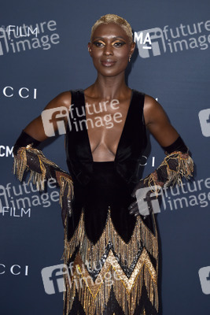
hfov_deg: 14.0
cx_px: 105
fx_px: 857
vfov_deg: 20.8
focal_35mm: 98
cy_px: 158
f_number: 6.3
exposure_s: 1/250
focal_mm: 98
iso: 500
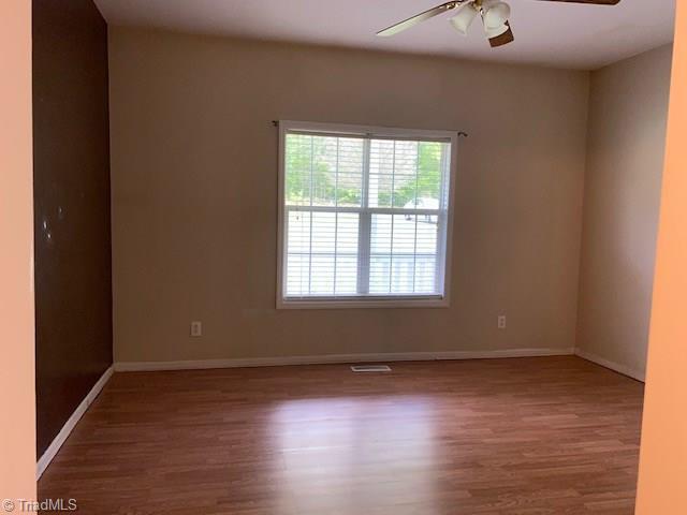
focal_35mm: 26
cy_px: 258
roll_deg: -1.3
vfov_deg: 53.1
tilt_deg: -4.3
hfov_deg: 67.3
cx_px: 344
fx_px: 516
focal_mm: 4.25
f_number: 1.8
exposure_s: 1/50
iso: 32
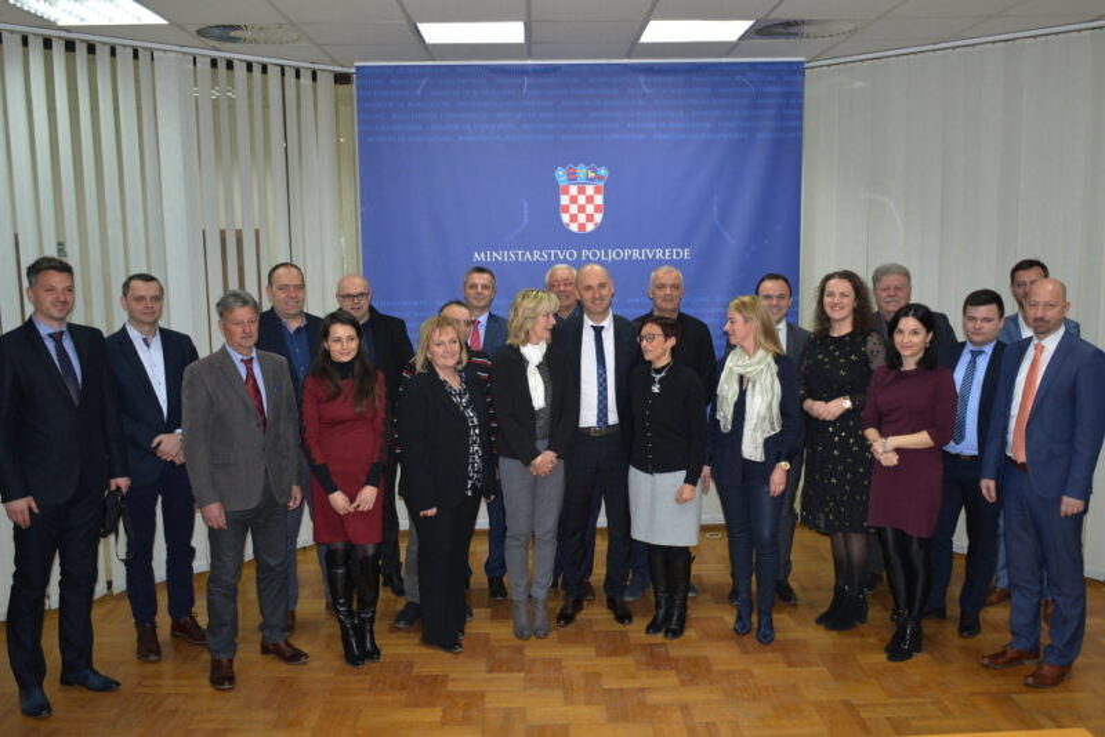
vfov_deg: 43.6
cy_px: 368
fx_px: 921
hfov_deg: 61.9
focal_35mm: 30
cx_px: 552
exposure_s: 1/60
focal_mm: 20
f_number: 3.5
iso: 560
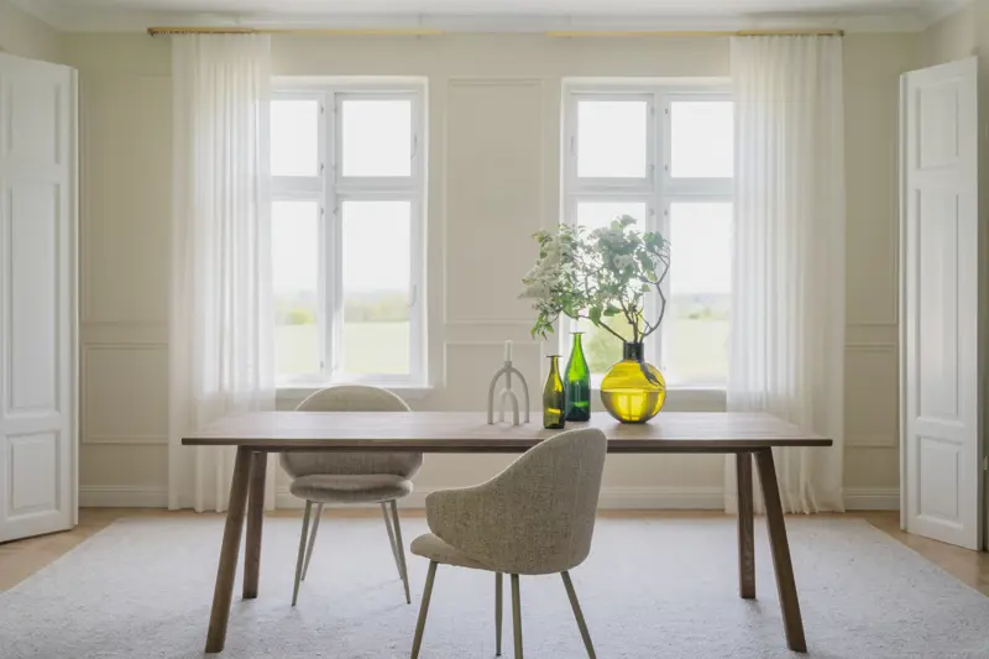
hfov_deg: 44.5
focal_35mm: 44
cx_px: 494
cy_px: 330
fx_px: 1208
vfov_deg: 30.5
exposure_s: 1/60
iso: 160
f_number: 4
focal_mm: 44
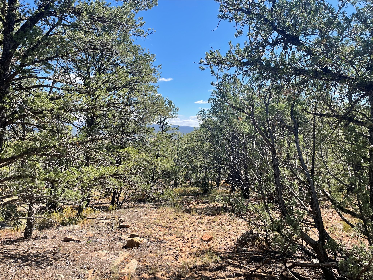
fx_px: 280
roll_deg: +1.3
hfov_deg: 67.3
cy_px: 140
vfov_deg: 53.1
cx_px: 186
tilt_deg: -0.4
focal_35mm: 26
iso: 32
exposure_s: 1/1595
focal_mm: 4.2
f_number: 1.6
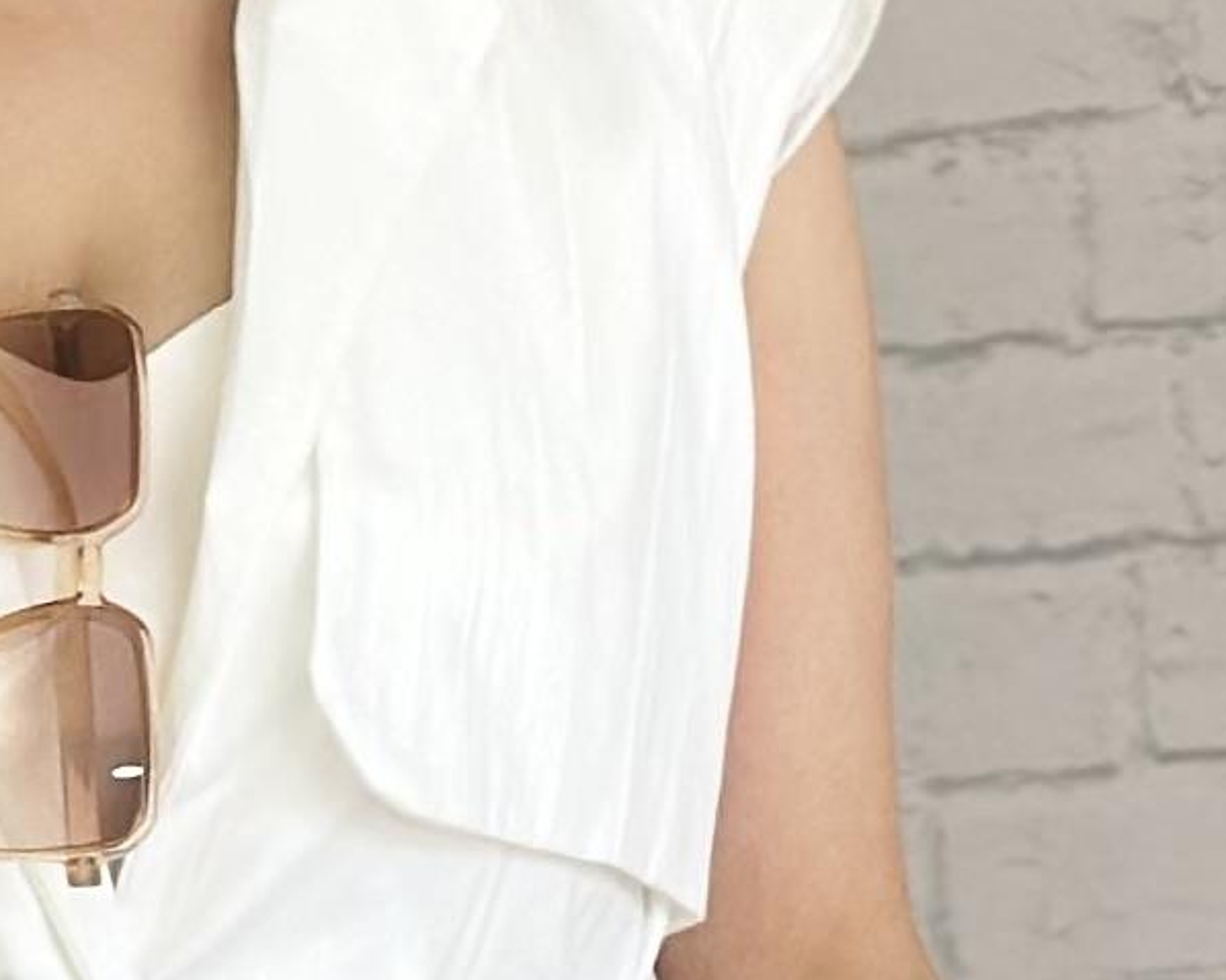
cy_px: 2147
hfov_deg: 6.1
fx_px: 11462
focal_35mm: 316
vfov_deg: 4.8
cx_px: 271
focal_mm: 6.86
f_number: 1.78
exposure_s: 1/208
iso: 80
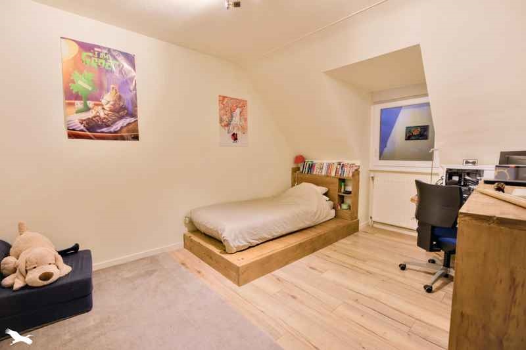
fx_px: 234
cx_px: 263
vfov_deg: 73.7
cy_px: 175
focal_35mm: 16
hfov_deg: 96.7
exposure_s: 1/15
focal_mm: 16
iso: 800
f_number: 8
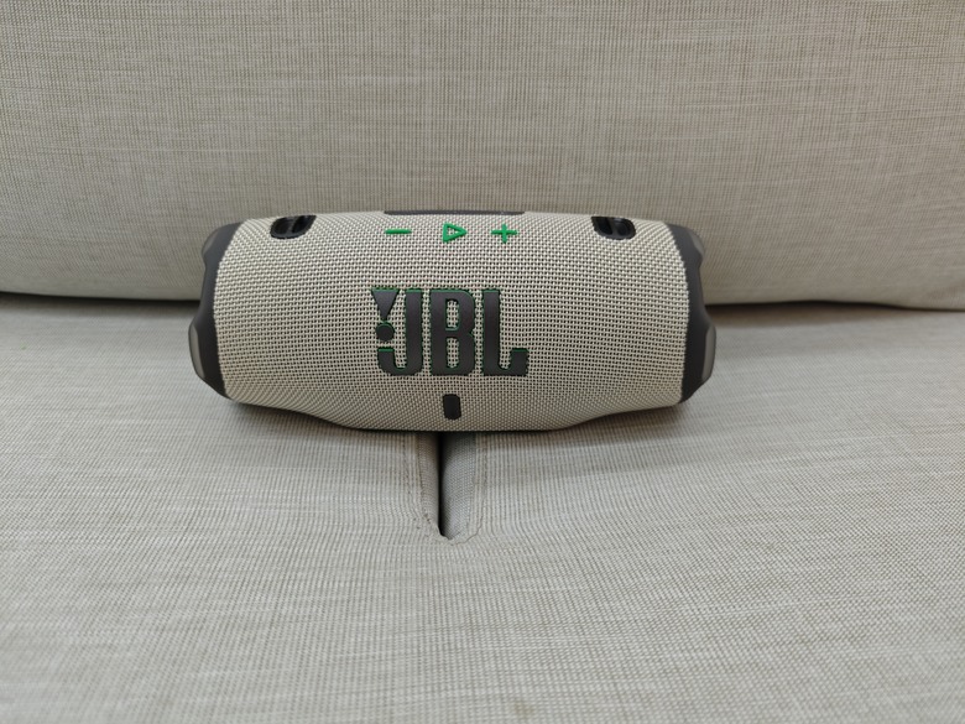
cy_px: 362
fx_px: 641
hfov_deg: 73.9
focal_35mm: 23
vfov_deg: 58.9
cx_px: 482
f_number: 1.63
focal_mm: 8.72
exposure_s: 1/50
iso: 500
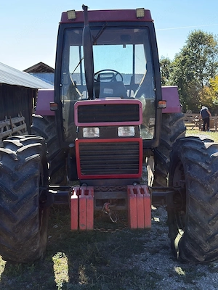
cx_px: 109
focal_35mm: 47
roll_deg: -0.2
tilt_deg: -7.5
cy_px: 145
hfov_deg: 30.9
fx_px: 395
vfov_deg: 40.4
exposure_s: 1/1282
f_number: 1.78
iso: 100
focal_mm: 6.76
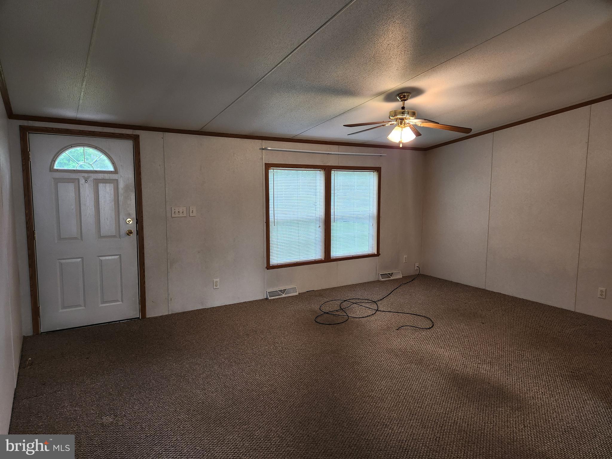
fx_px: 407
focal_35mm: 23
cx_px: 306
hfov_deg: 73.9
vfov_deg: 58.9
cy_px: 230
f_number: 1.8
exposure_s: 1/120
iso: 200
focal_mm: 5.4
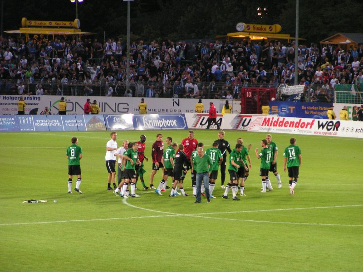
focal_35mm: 216
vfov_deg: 6.9
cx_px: 182
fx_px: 2265
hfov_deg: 9.2
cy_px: 136
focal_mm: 33
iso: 200
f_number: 3.5
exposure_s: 1/60
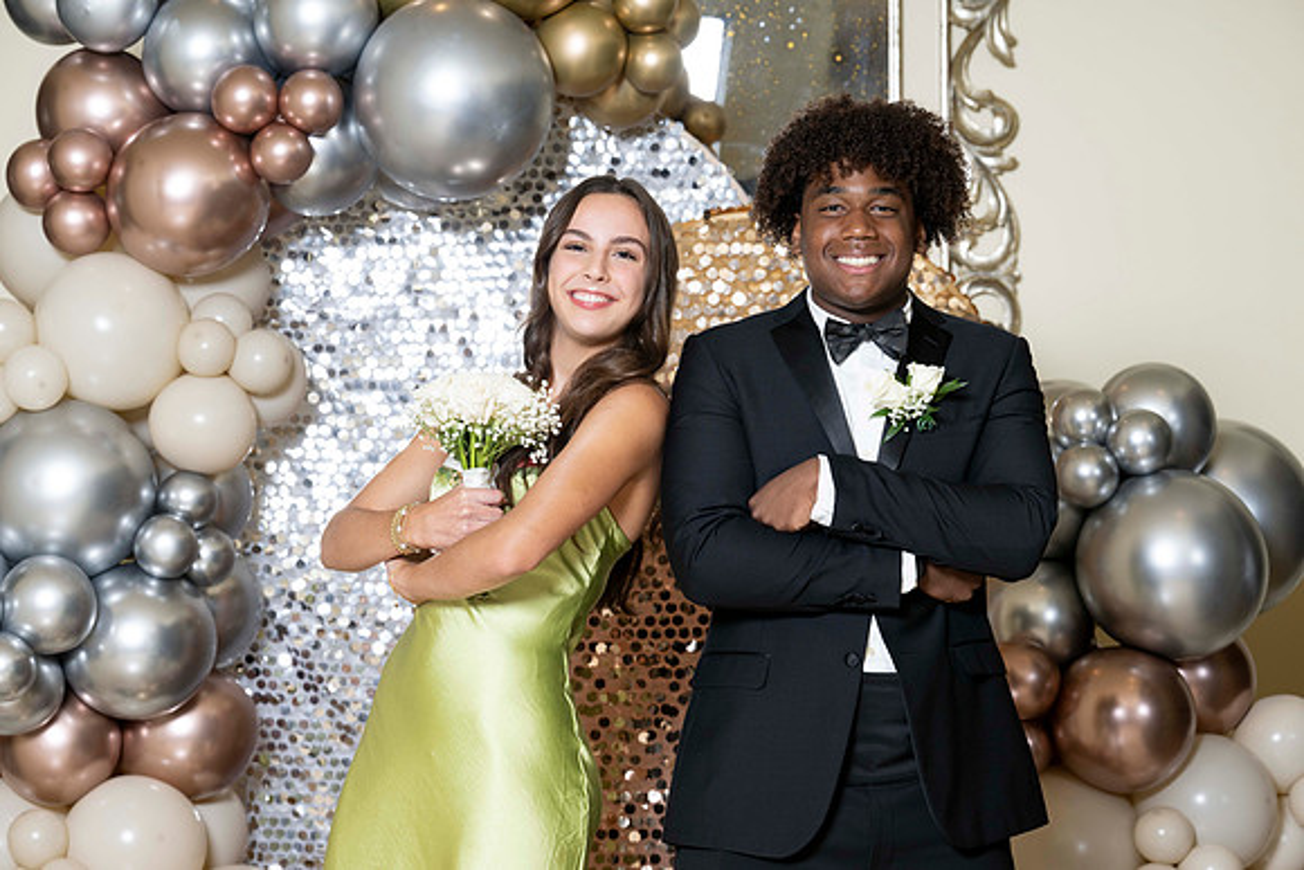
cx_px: 652
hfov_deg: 20.4
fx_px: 3623
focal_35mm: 100
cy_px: 435
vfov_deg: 13.7
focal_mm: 100
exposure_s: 1/200
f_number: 5.6
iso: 250
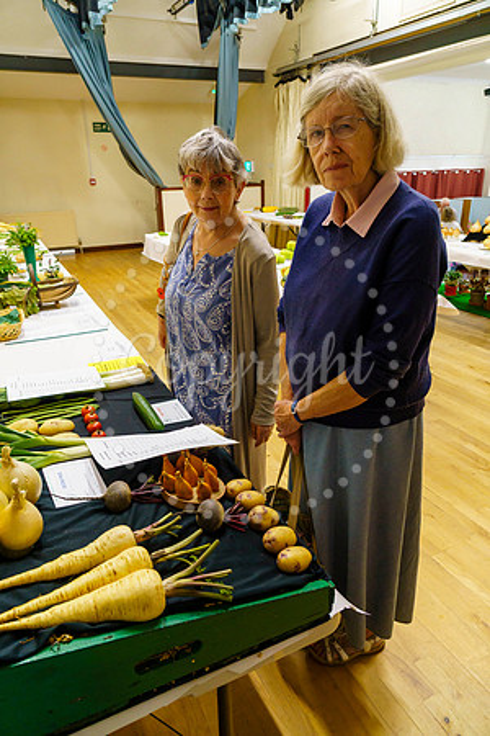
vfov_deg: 73.7
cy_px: 368
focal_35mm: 24
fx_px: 490
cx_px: 245
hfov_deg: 53.1
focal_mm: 16
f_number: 4.5
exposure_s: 1/100
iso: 2000
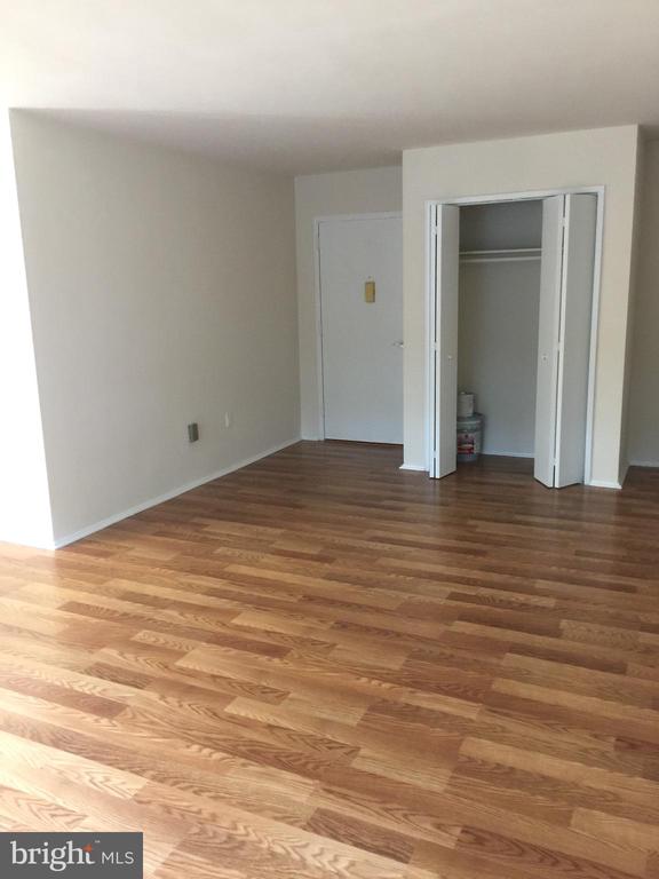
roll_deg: +0.2
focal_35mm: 29
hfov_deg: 48.2
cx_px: 330
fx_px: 736
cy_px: 440
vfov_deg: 61.7
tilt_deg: -9.4
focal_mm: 4.15
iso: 64
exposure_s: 1/4
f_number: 2.2
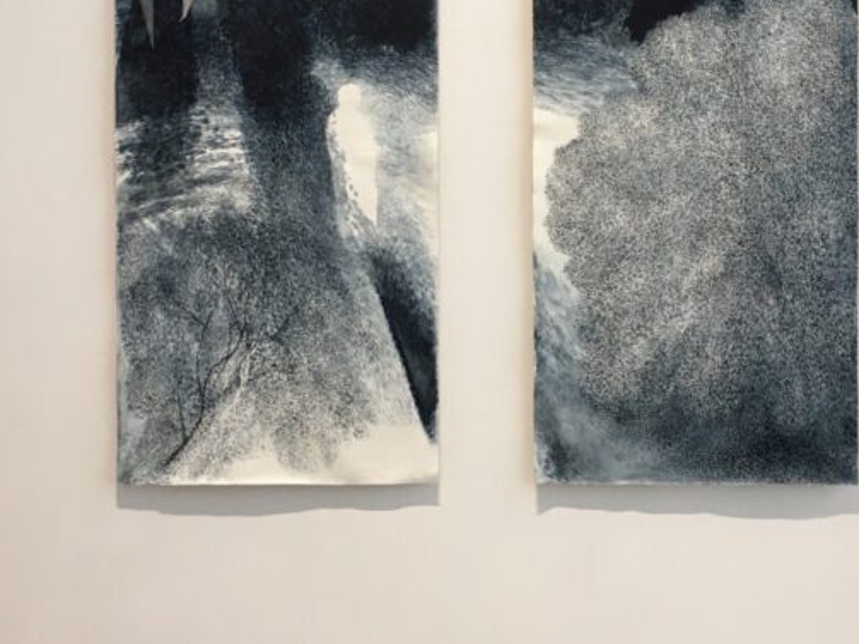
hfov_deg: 32.7
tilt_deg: +0.0
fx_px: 1464
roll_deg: +1.6
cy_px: 188
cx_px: 476
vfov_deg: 24.6
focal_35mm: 59
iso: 40
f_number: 2.2
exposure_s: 1/33
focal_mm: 4.15
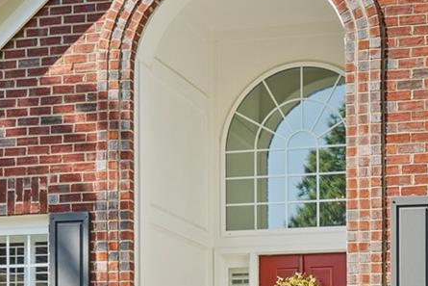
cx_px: 369
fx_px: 1094
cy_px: 195
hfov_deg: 21.7
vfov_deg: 14.8
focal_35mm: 92
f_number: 7.1
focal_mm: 20
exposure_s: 1/50
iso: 100
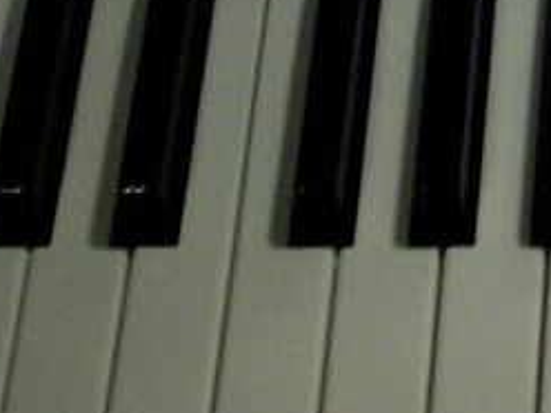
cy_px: -284
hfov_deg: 13.6
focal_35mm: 137
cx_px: 829
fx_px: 2181
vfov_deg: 10.3
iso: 160
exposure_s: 1/21.3
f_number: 2.8
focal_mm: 5.7
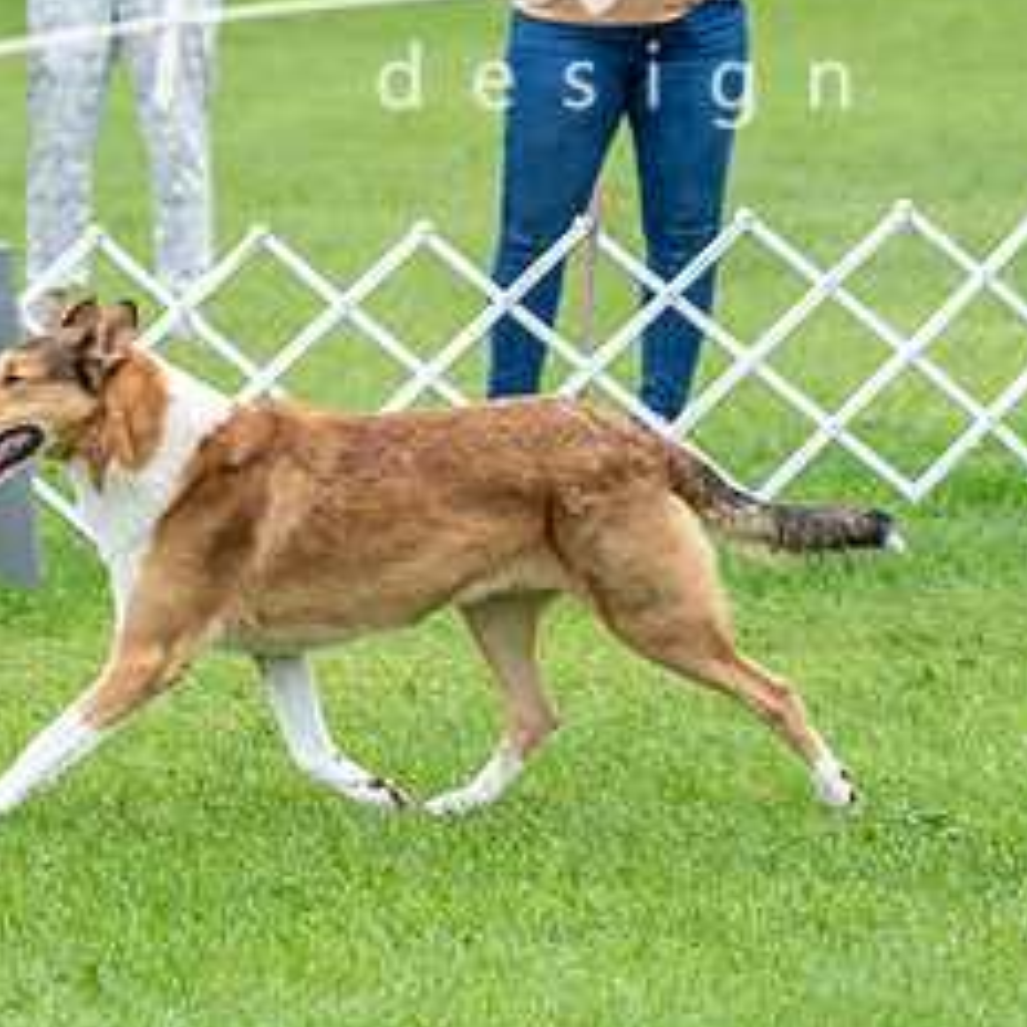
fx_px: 12184
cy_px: 239
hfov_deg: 4.8
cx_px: 210
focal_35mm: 363
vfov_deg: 4.8
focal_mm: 147
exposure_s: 1/800
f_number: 5
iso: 400
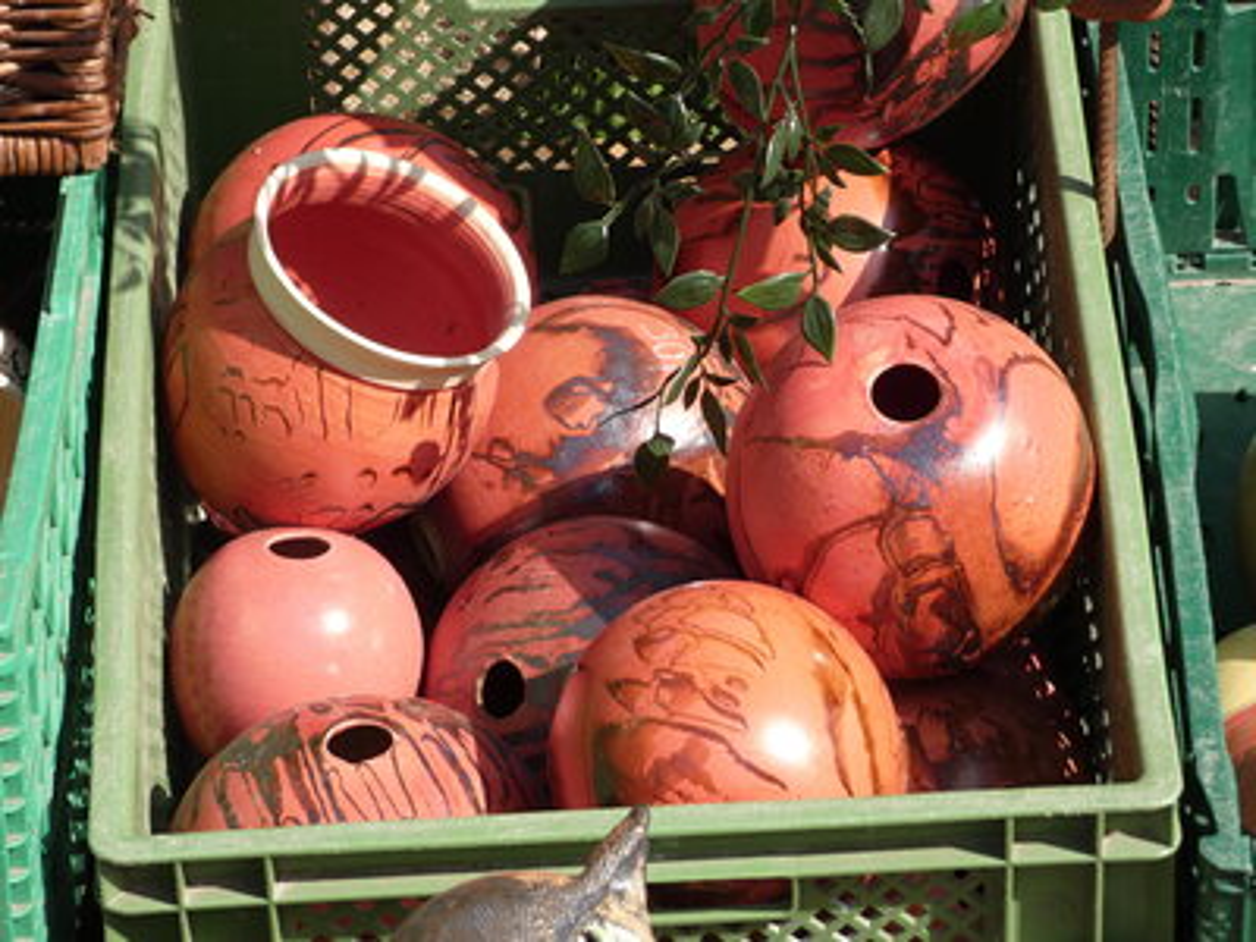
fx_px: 5805
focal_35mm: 160
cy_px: 471
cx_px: 628
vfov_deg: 9.3
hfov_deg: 12.3
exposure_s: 1/200
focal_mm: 28.8
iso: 80
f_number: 5.4
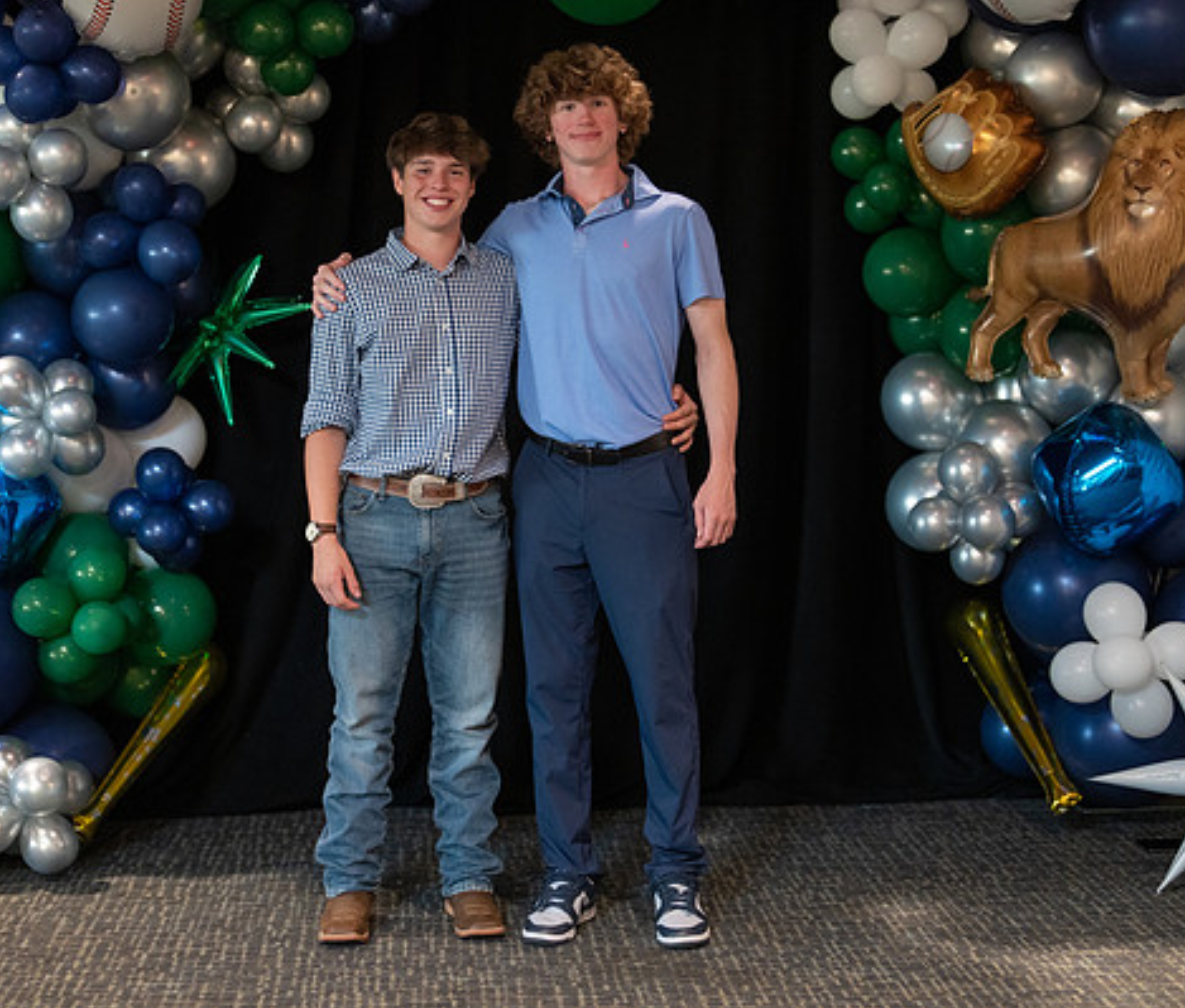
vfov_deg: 24.0
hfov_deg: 28.0
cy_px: 442
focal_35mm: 66
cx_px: 560
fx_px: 2373
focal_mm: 50
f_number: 1.2
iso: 1600
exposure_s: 1/320
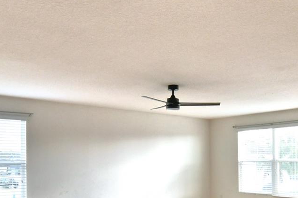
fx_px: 314
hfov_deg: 50.5
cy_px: 156
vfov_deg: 34.1
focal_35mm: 38
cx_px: 172
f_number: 4.5
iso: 320
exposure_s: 1/125
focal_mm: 10
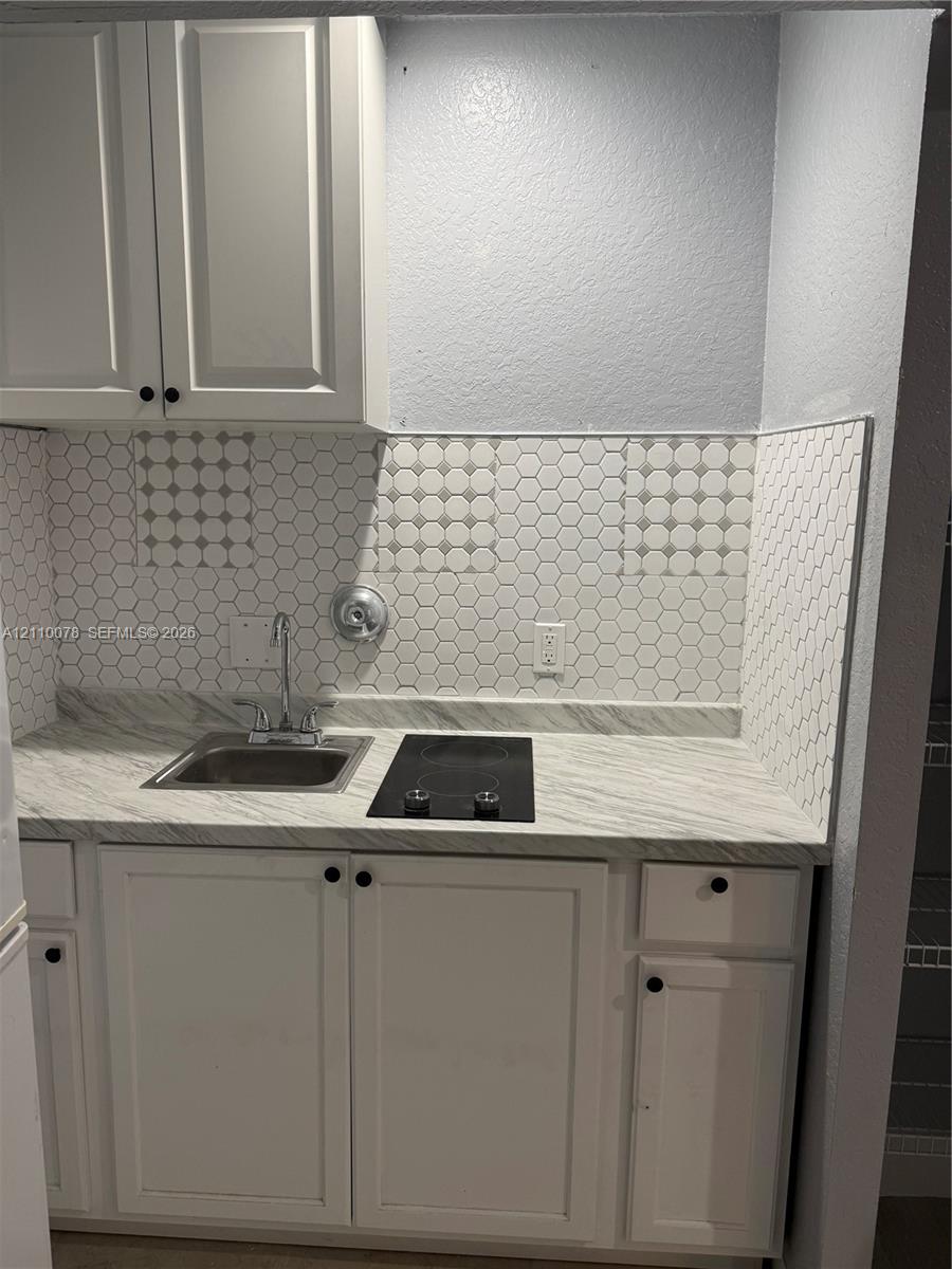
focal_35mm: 24
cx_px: 476
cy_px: 634
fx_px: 880
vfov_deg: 71.6
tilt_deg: -9.5
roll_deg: -0.9
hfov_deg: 56.8
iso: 125
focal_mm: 6.76
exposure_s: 1/60
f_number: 1.78
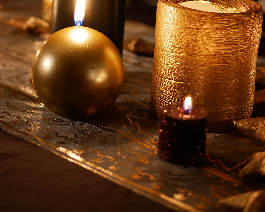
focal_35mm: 93
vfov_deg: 16.3
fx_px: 729
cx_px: 44
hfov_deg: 20.3
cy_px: 23
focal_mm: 25
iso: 640
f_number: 1.7
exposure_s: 1/60
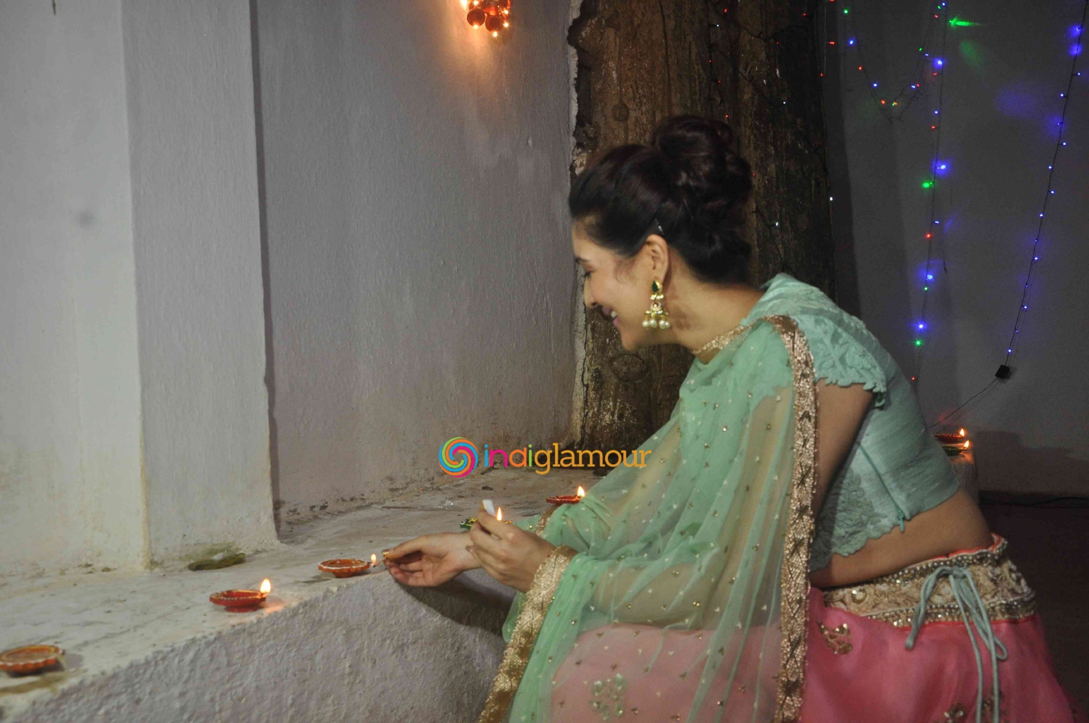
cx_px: 544
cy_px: 362
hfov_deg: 51.3
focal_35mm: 38
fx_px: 1133
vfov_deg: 35.4
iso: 800
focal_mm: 25
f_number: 9
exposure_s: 1/60
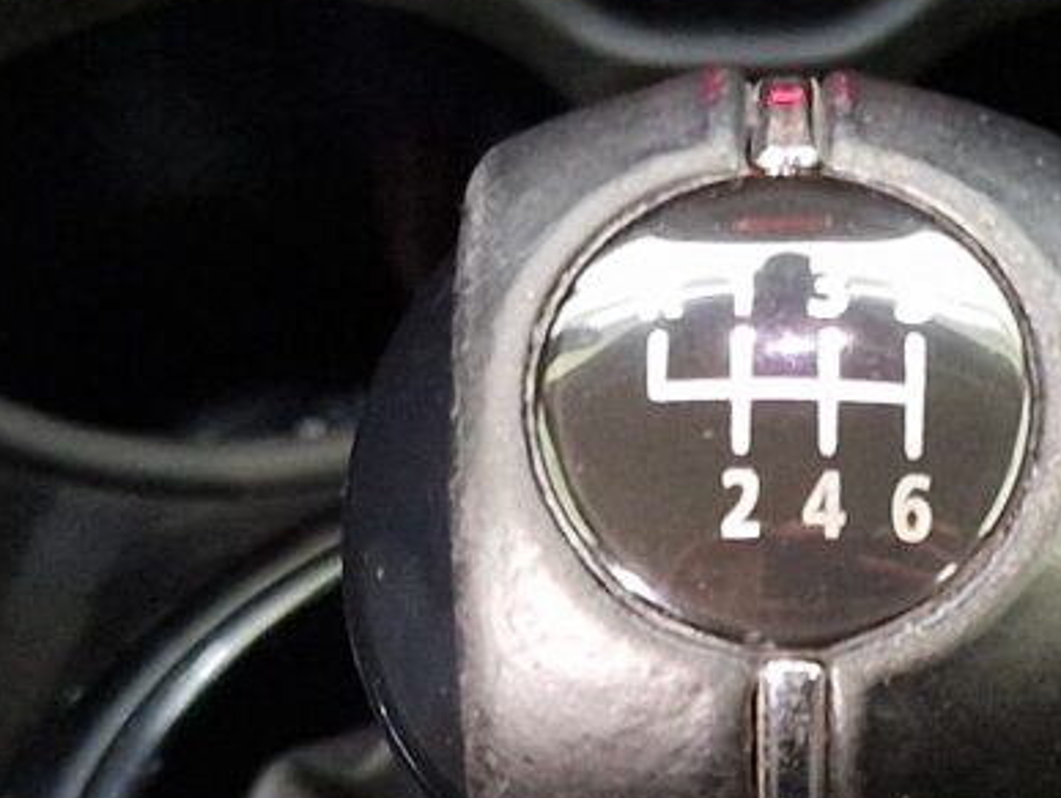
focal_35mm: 152
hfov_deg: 12.9
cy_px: 1012
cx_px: 844
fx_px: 4663
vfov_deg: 9.6
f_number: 1.8
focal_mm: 6.4
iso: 640
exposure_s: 1/10
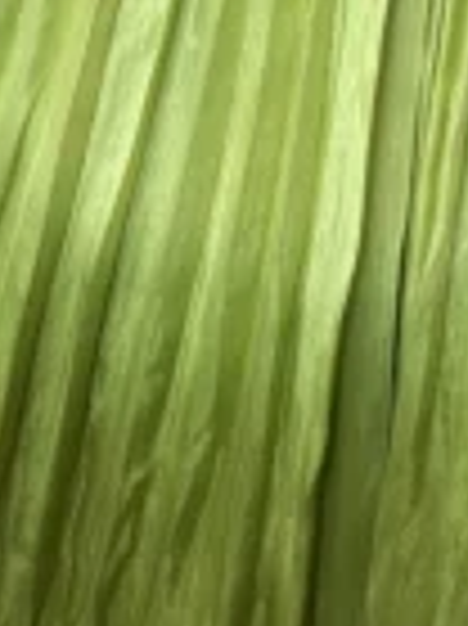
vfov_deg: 11.0
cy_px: -887
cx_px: 486
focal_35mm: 150
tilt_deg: -10.3
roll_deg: -2.4
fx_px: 2708
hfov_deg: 9.8
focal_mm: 6
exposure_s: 1/100
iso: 100
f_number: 1.6
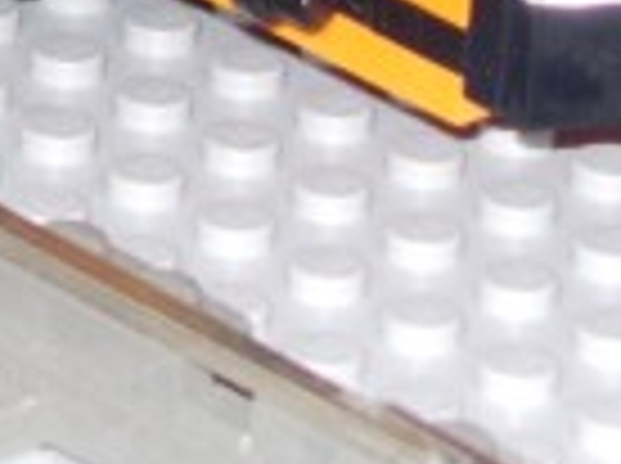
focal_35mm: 477
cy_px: -550
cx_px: -194
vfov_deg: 3.1
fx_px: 8542
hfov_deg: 4.1
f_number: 4
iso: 79
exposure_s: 1/64
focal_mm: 17
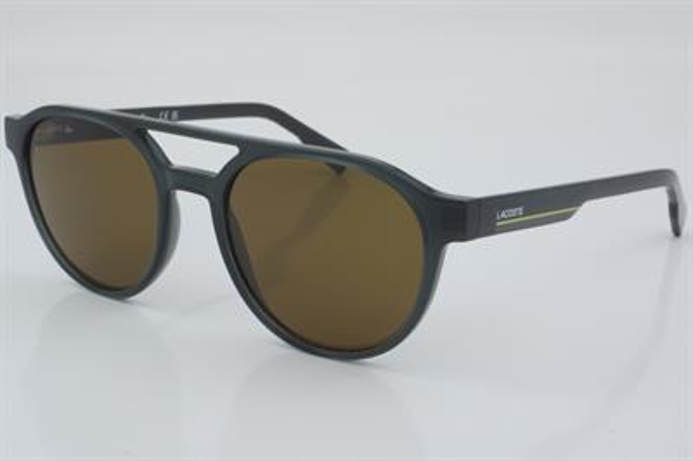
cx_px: 346
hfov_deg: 27.0
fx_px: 1443
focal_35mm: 75
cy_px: 230
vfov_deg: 18.2
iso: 100
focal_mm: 50
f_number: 32
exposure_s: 1/3
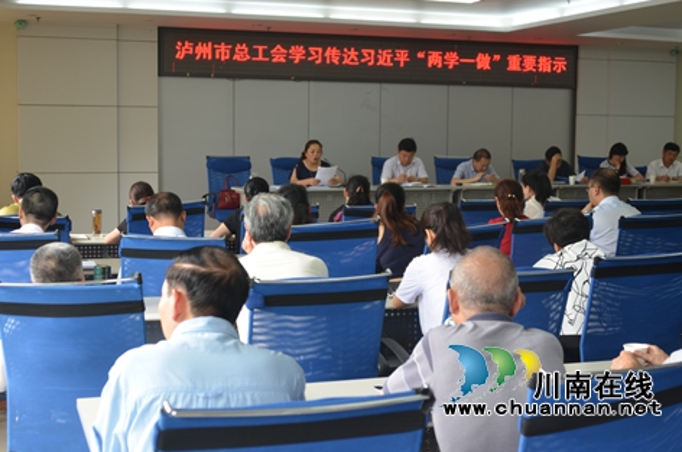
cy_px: 214
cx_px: 351
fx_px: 1021
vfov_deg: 25.0
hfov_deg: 36.9
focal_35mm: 54
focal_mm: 34
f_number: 3.8
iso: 100
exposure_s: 1/20
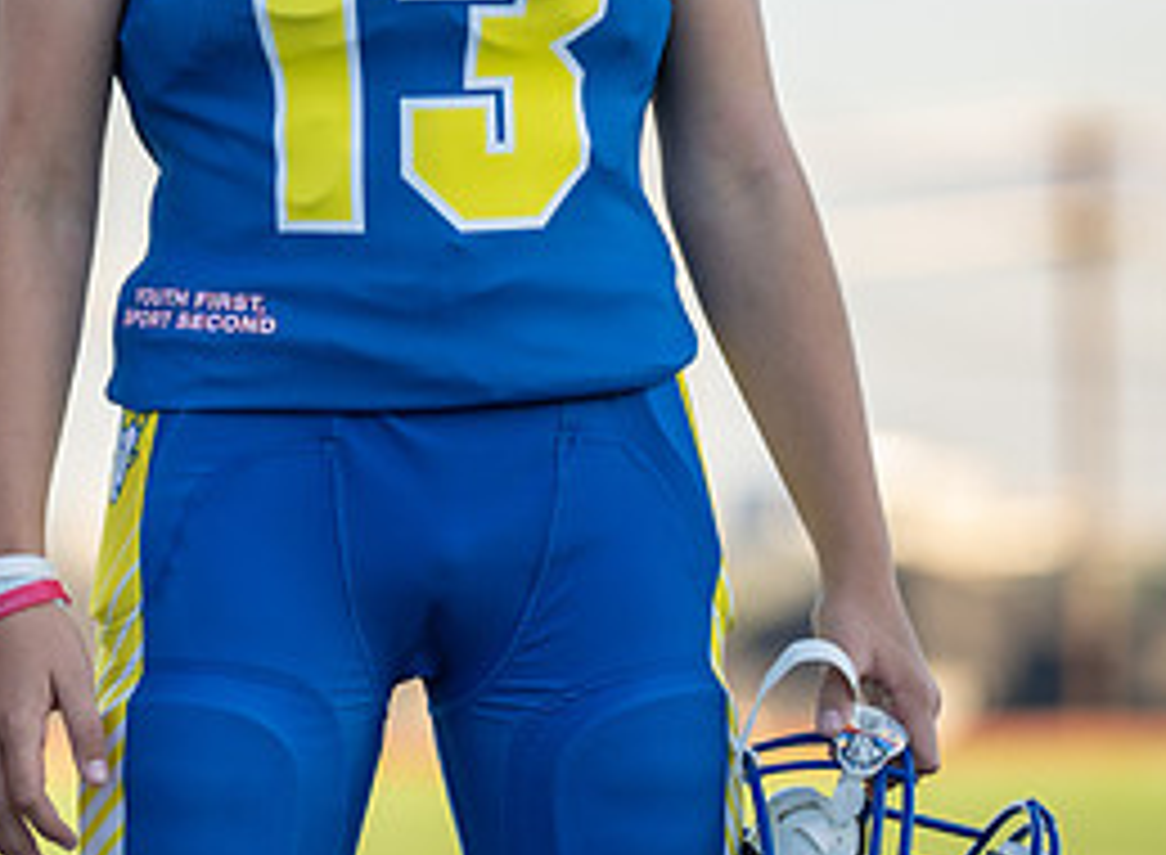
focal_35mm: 330
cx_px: 278
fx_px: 11029
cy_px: -70
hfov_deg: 6.0
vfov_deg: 4.4
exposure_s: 1/400
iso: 100
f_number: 2.8
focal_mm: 134
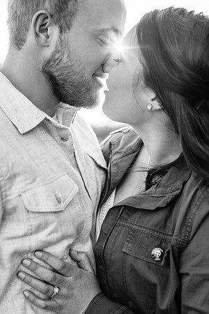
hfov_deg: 23.4
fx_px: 505
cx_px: 104
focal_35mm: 58
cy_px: 157
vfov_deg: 34.5
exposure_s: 1/640
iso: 200
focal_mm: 58
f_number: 3.2
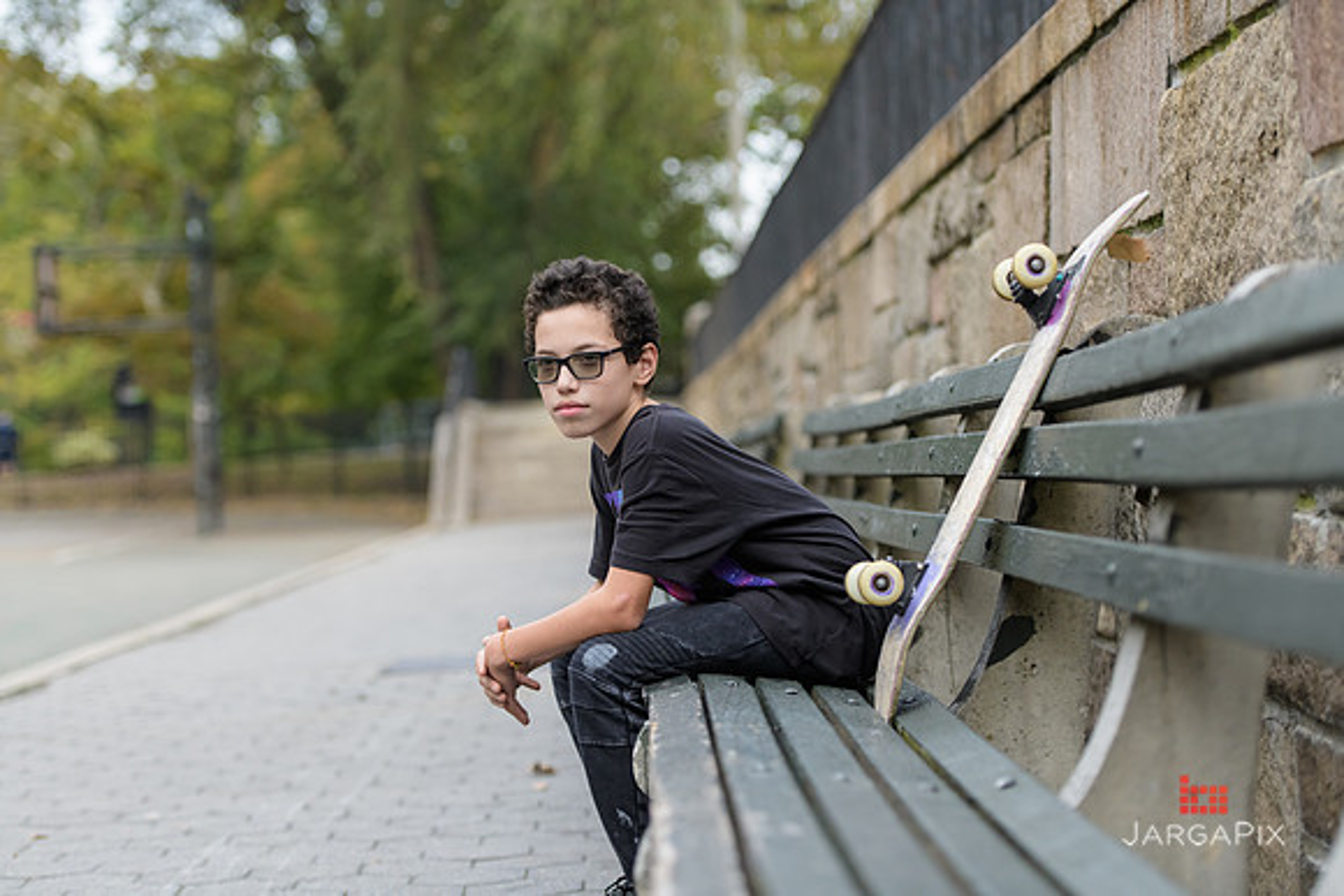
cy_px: 448
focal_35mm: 82
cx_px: 672
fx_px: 3062
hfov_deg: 24.8
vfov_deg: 16.7
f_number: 3.2
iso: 800
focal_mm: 82
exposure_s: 1/1250
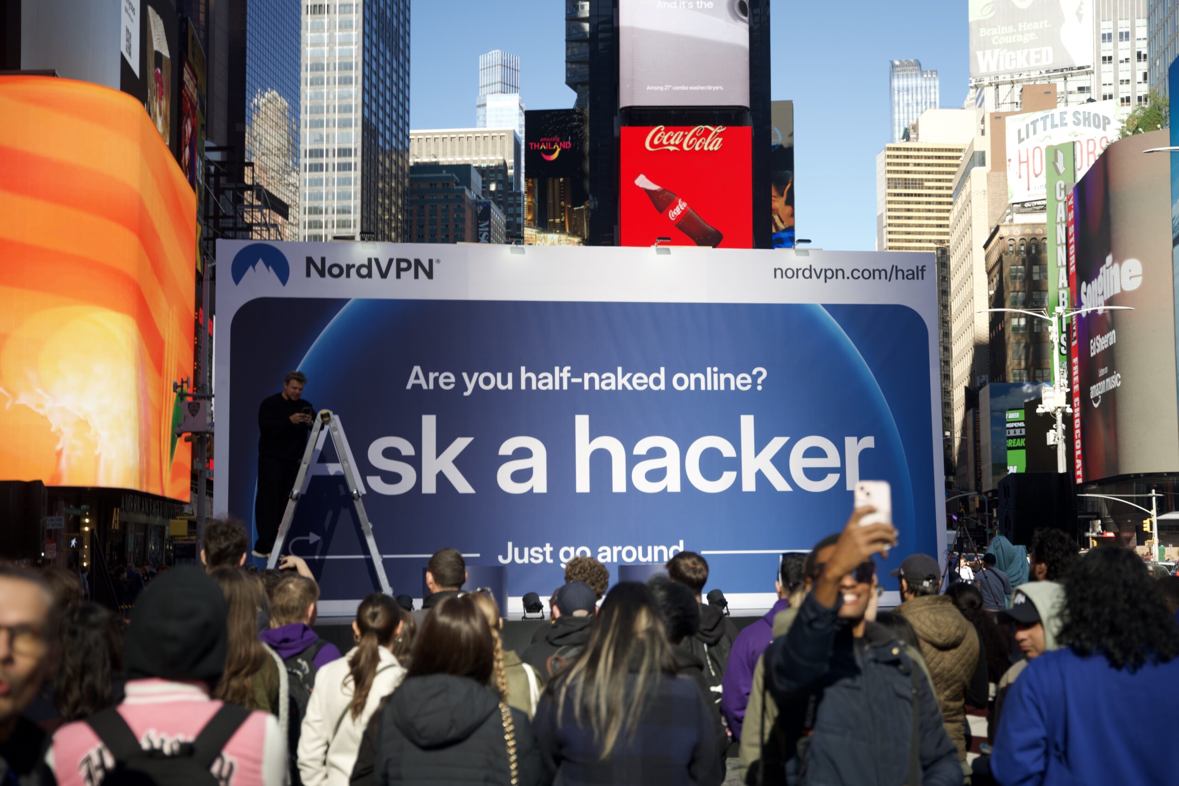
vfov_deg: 28.5
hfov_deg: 41.7
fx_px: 1546
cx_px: 590
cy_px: 393
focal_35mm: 47
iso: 100
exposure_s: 1/160
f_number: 2.8
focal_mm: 47.2
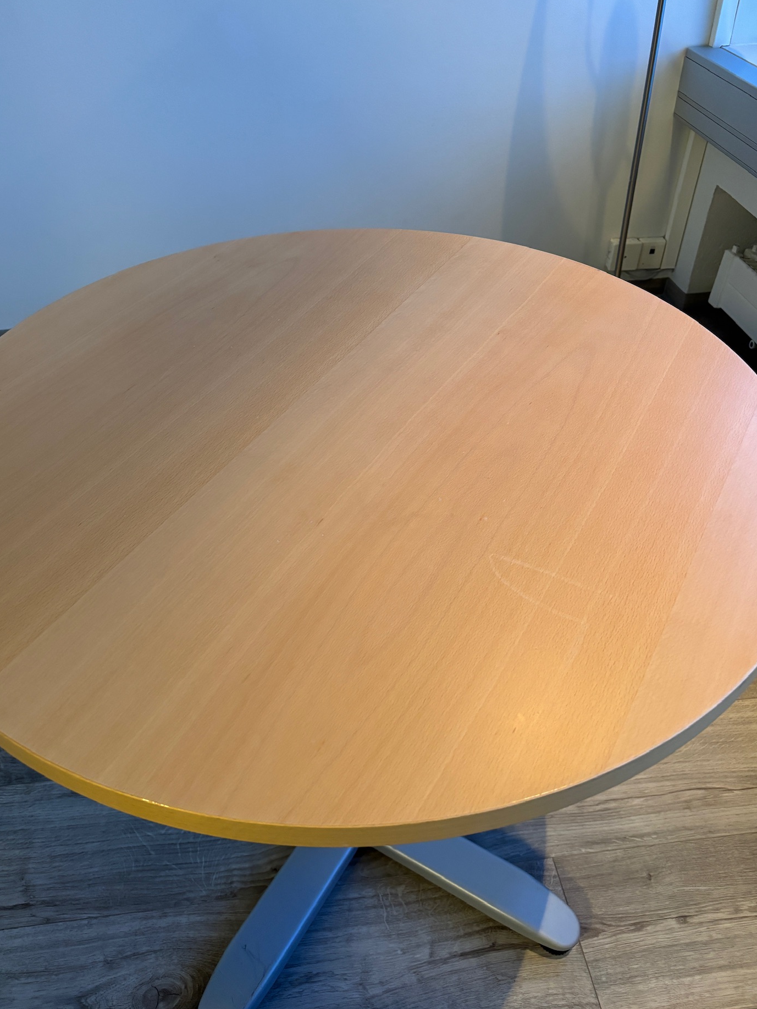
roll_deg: +0.8
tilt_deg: -39.0
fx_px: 846
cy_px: 484
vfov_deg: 61.6
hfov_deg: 48.2
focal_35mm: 29
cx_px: 341
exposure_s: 1/50
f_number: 1.6
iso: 320
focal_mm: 5.96
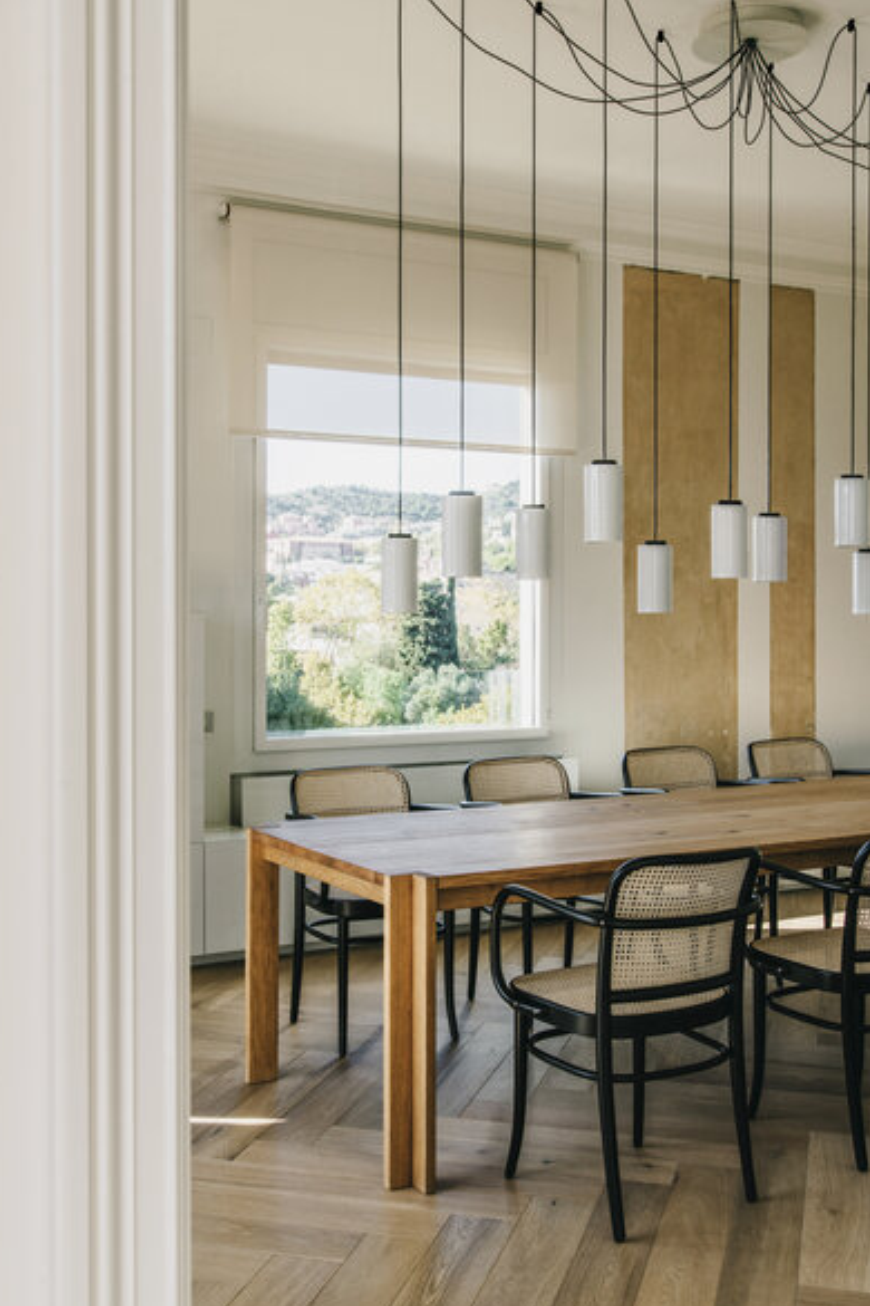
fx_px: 1414
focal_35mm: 39
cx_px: 431
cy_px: 668
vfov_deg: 49.5
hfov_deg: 34.2
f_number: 11
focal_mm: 38
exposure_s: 1/40
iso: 200
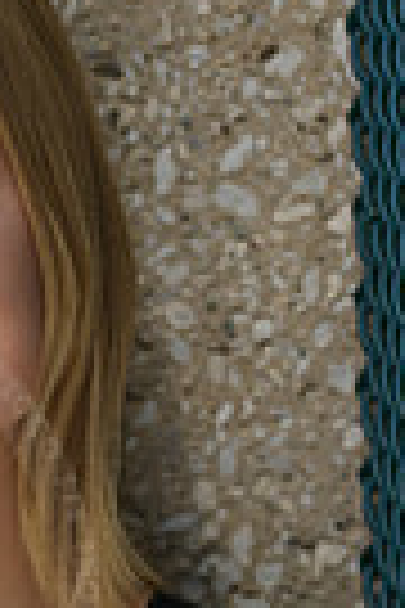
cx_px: -209
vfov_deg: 7.2
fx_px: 4775
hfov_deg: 4.8
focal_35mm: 283
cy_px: 766
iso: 160
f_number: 3.2
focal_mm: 85
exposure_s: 1/800
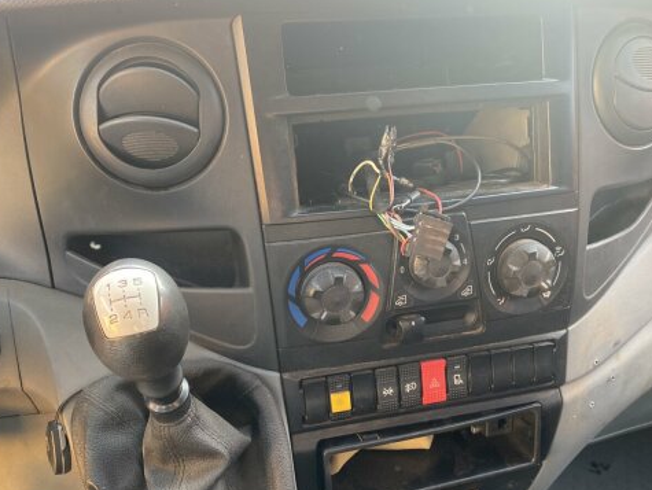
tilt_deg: -31.3
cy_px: 288
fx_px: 660
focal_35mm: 35
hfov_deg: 52.5
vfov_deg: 40.6
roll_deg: -2.4
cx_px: 353
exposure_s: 1/110
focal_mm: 4.25
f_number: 1.8
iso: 125
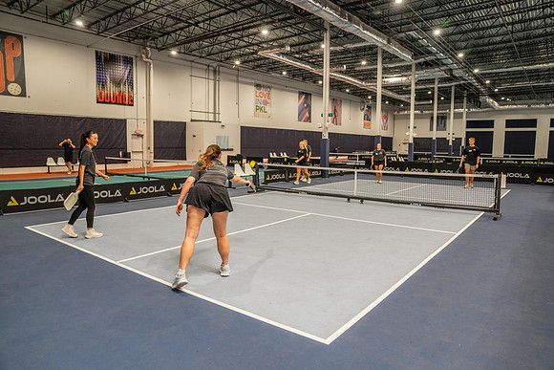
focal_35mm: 24
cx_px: 277
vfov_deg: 53.2
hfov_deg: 73.7
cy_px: 185
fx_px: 369
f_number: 4
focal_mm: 24
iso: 800
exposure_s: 1/125
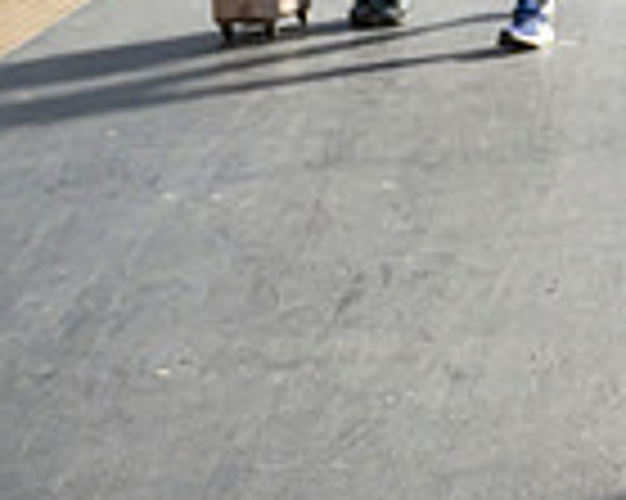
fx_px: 2685
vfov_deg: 10.2
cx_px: 1293
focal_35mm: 145
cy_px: -300
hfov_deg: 11.8
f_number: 3.5
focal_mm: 37
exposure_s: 1/1250
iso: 1000
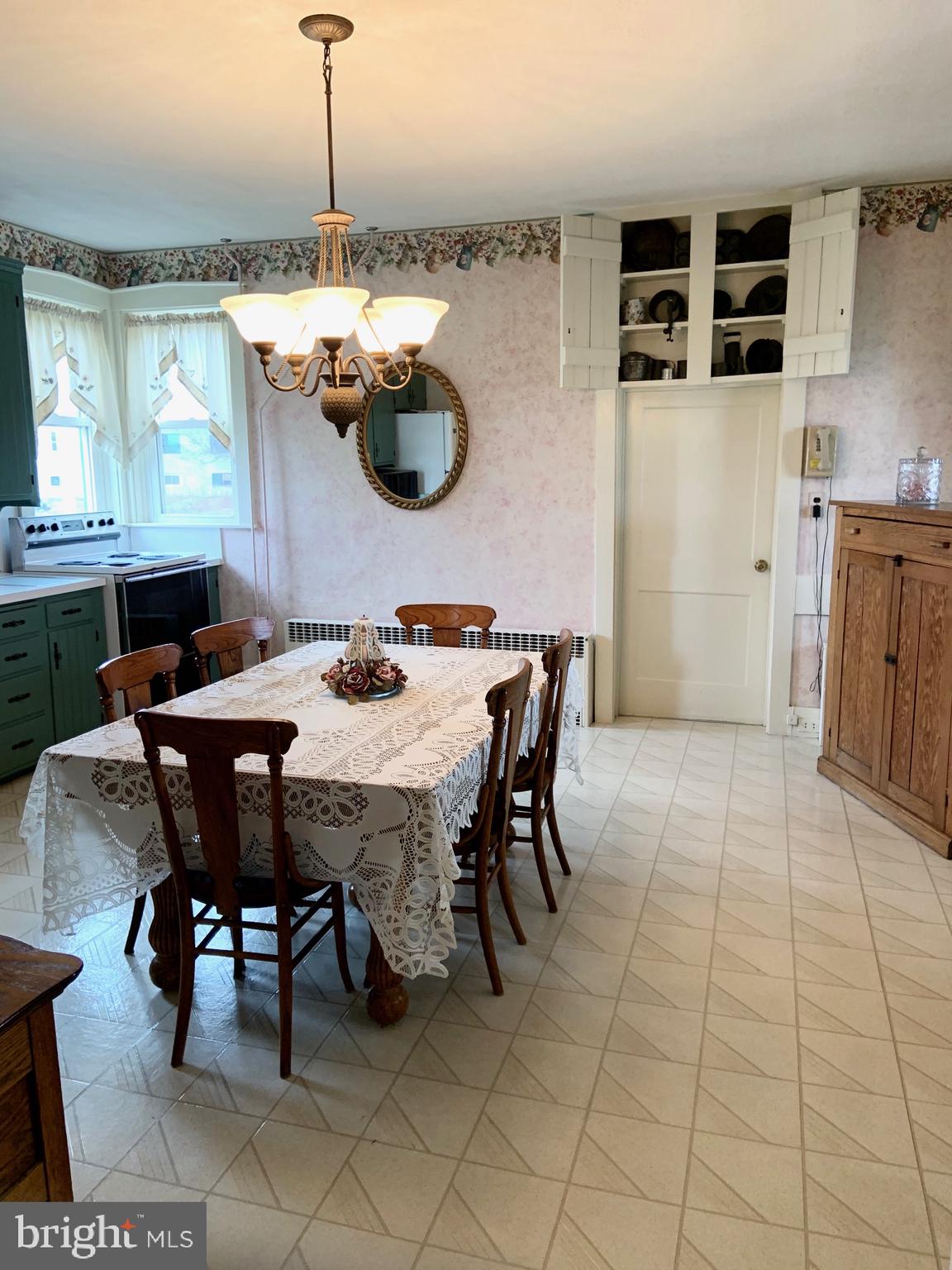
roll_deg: +1.2
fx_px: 953
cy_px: 635
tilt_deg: -8.5
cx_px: 476
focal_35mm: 26
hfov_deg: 53.1
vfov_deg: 67.3
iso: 160
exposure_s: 1/60
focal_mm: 4.25
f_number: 1.8
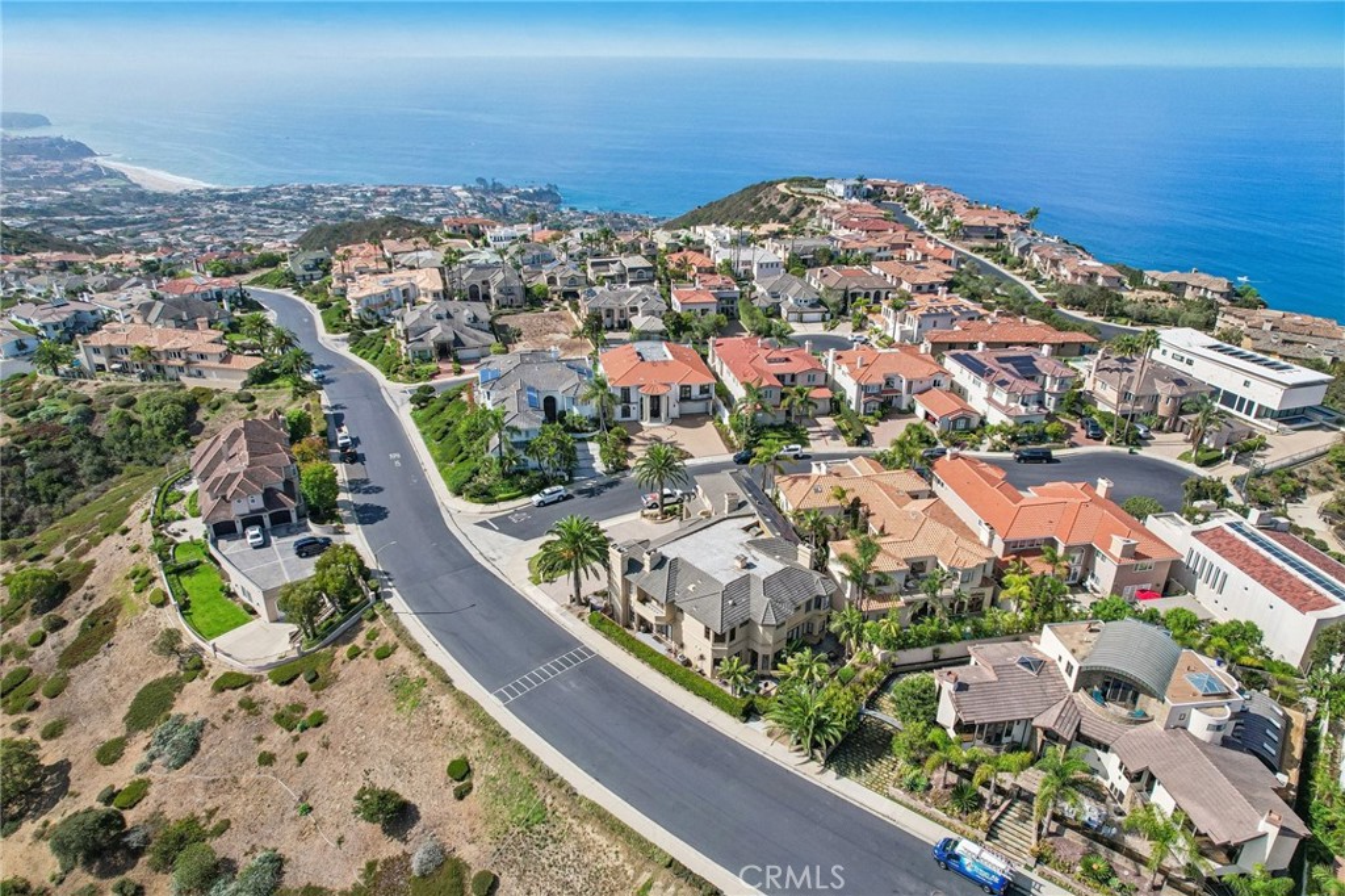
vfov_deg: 57.2
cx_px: 672
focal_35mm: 22
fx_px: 822
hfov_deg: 78.6
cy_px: 448
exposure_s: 1/3000
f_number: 2.8
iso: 130
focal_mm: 8.4
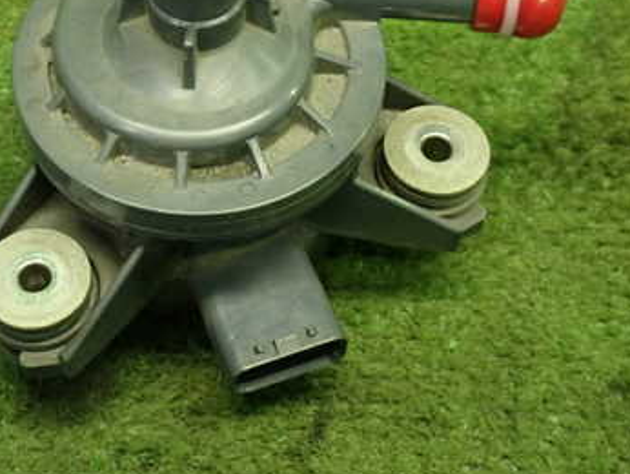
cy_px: 122
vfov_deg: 20.6
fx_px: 1293
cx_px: 209
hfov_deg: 27.2
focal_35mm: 71
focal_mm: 7.31
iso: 500
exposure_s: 1/40
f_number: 2.8
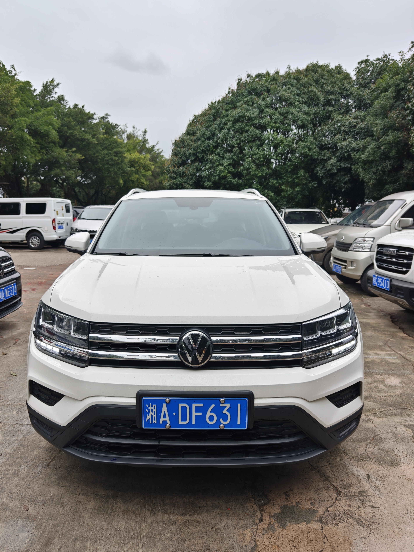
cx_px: 189
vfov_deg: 69.4
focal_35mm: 25
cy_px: 268
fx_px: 399
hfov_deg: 54.8
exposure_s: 1/200
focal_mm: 8.67
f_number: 1.8
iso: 80
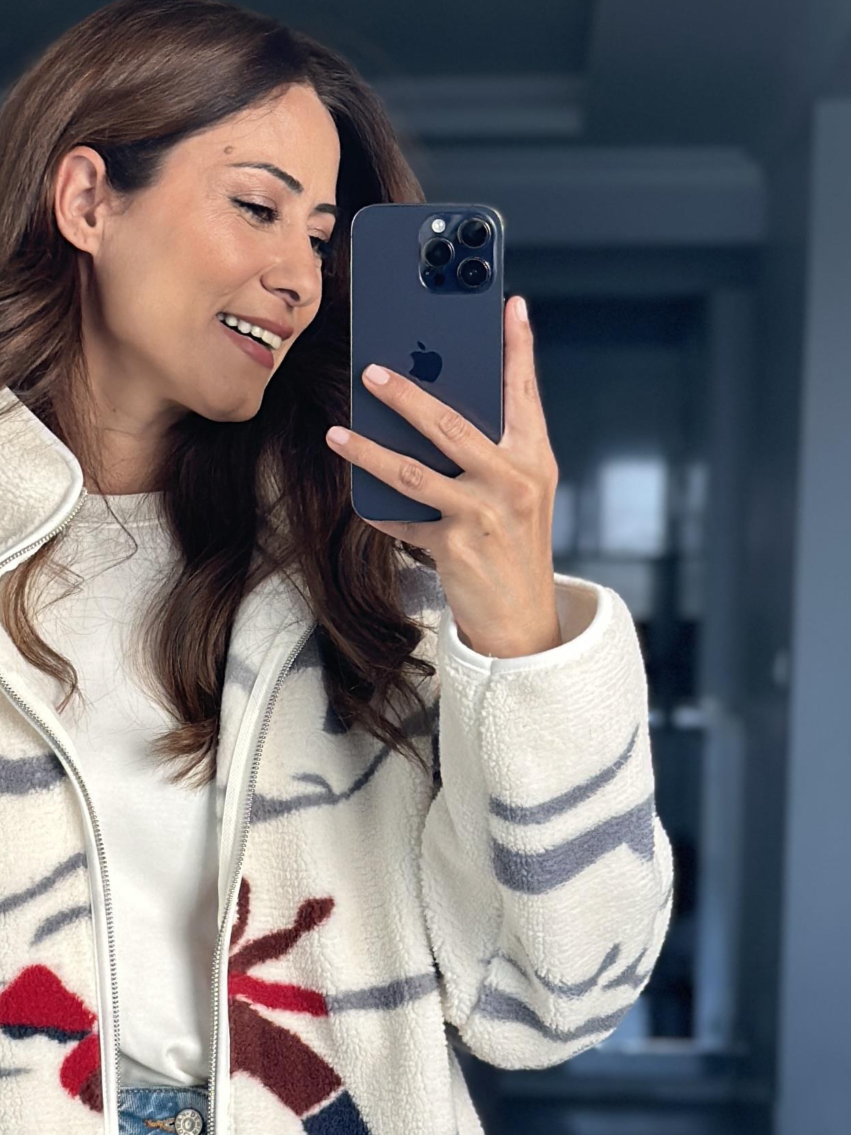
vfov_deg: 16.9
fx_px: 3802
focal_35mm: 116
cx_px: 116
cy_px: 782
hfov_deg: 12.7
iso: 80
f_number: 1.78
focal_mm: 6.86
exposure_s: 1/303
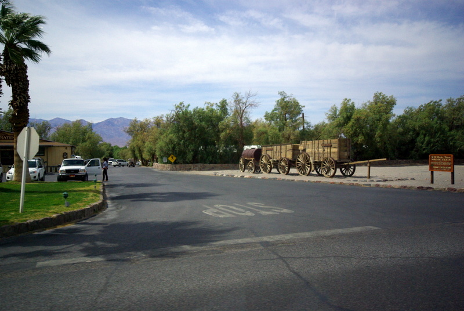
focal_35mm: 30
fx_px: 387
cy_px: 156
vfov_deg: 43.7
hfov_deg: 61.9
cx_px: 232
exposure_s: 1/750
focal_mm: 20
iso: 800
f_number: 5.6
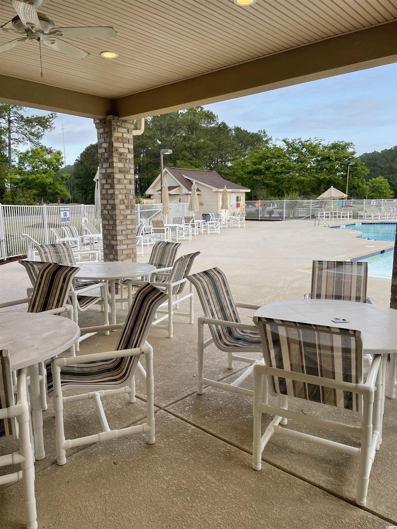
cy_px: 264
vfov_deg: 67.3
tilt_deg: -9.5
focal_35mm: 26
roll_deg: +1.6
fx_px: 398
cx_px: 198
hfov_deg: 53.1
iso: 32
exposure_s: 1/485
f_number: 1.6
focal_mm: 4.2
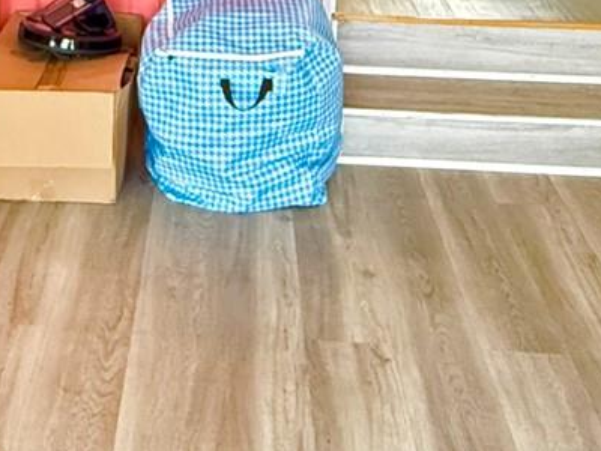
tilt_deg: -11.3
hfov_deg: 33.9
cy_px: -121
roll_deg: +1.2
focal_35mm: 56
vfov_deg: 23.4
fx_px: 972
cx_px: 176
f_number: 2.2
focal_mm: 2.22
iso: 800
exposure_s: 1/60
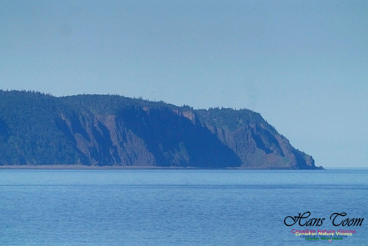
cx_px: 184
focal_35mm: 1200
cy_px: 123
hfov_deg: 1.7
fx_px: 12269
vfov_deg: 1.1
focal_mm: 1200
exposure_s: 1/8000
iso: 6400
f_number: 16
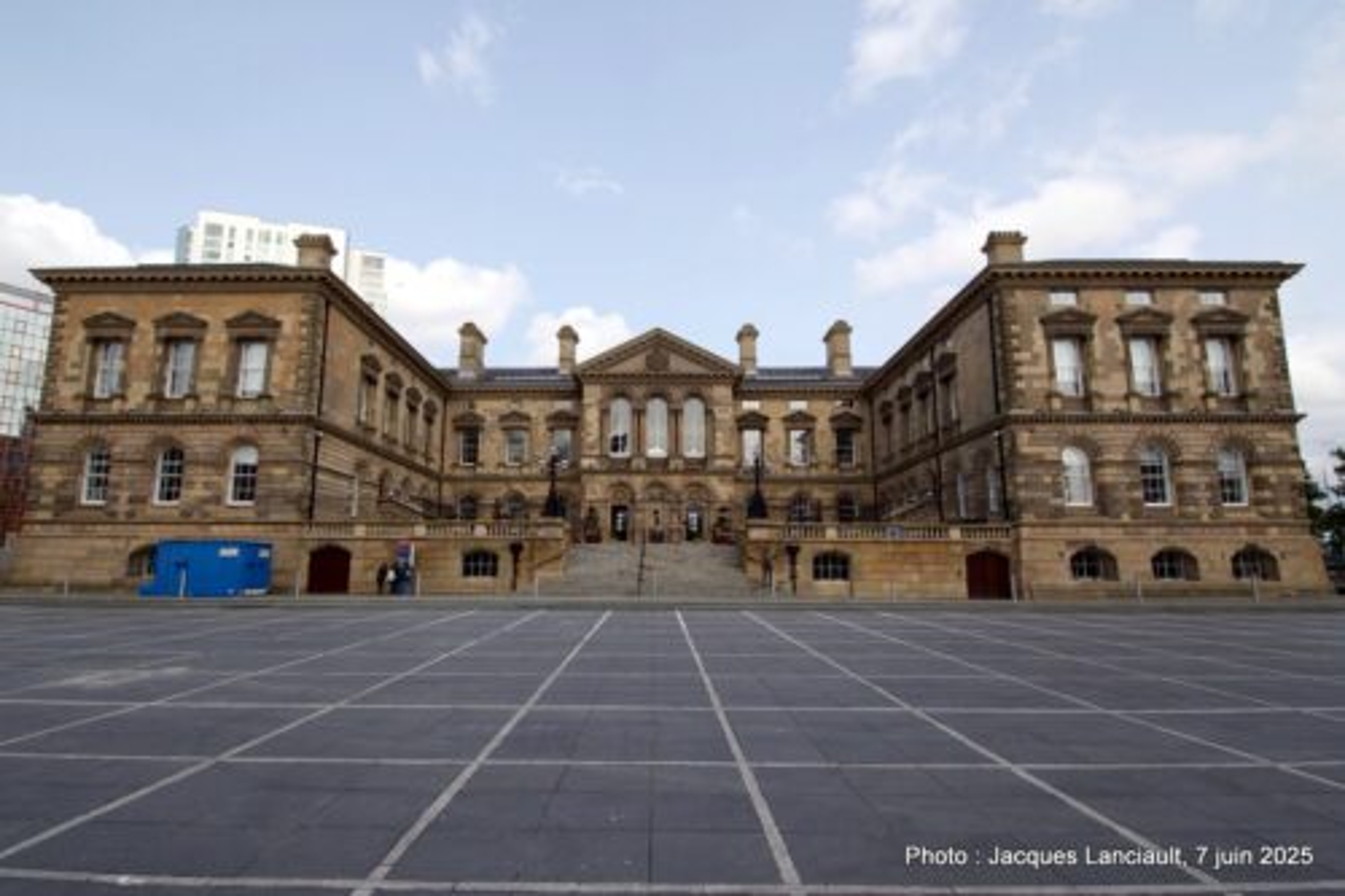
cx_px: 672
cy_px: 448
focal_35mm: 16
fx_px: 598
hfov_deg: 96.8
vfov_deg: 73.7
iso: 100
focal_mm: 11
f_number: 7.1
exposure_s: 1/200
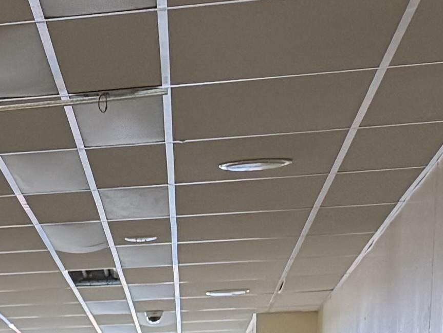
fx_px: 2035
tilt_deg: -4.5
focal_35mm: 159
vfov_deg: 8.8
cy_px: 673
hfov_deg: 10.1
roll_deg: +1.0
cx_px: -761
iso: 200
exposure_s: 1/82
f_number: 1.78
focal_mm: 6.76
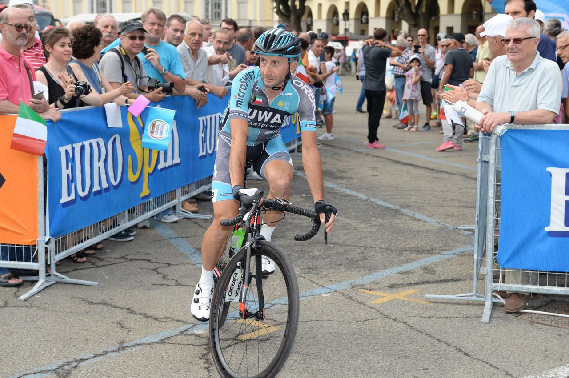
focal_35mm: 62
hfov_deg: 32.4
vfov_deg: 21.9
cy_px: 189
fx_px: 979
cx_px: 284
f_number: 6.3
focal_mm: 62
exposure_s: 1/250
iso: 200
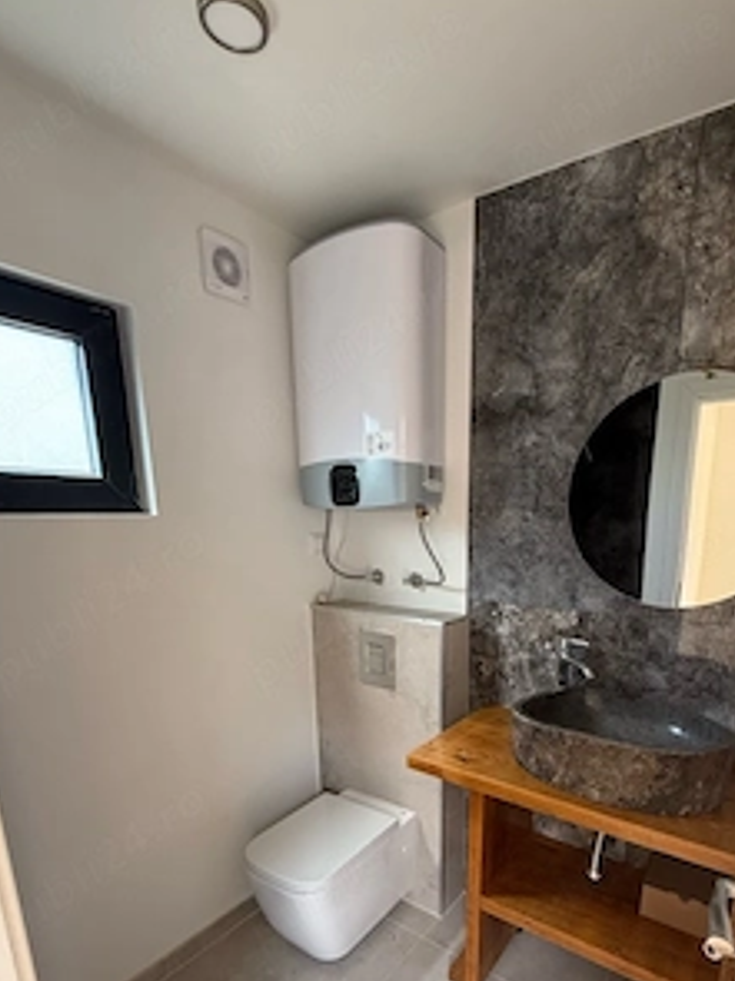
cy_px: 648
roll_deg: +0.3
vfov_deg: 82.0
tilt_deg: -13.7
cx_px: 422
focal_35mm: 19
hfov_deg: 68.3
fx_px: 538
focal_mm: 2.22
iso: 160
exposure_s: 1/99
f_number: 2.2
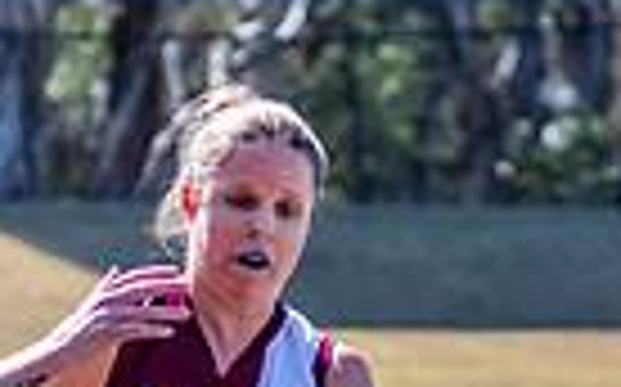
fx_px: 17198
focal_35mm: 1017
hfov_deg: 2.1
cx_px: 6
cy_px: 638
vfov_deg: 1.3
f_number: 8
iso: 800
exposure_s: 1/1600
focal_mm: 170
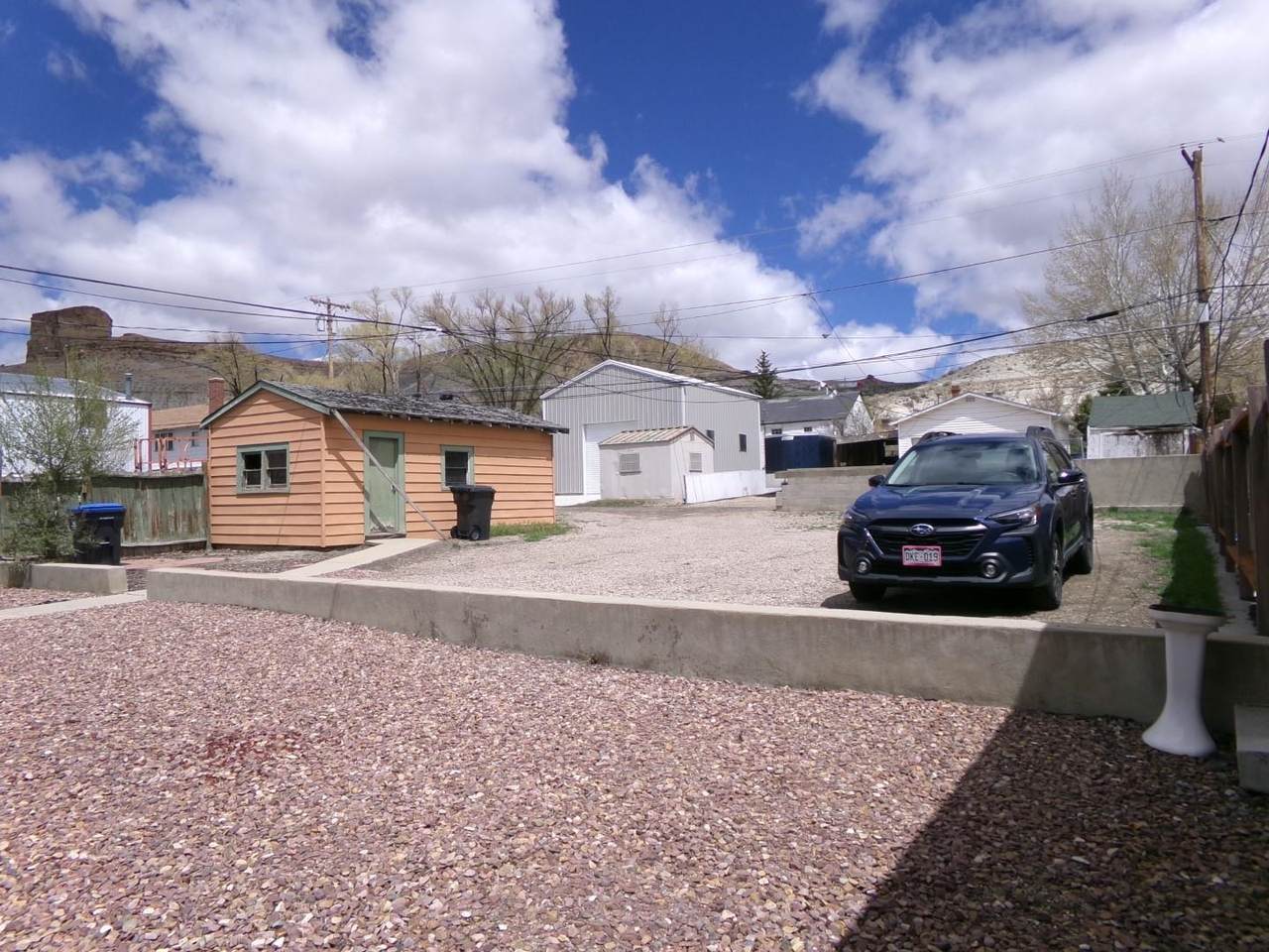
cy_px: 476
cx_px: 634
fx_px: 880
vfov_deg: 56.8
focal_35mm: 24
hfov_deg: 71.6
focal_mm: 4.3
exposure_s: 1/180
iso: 100
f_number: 11.07
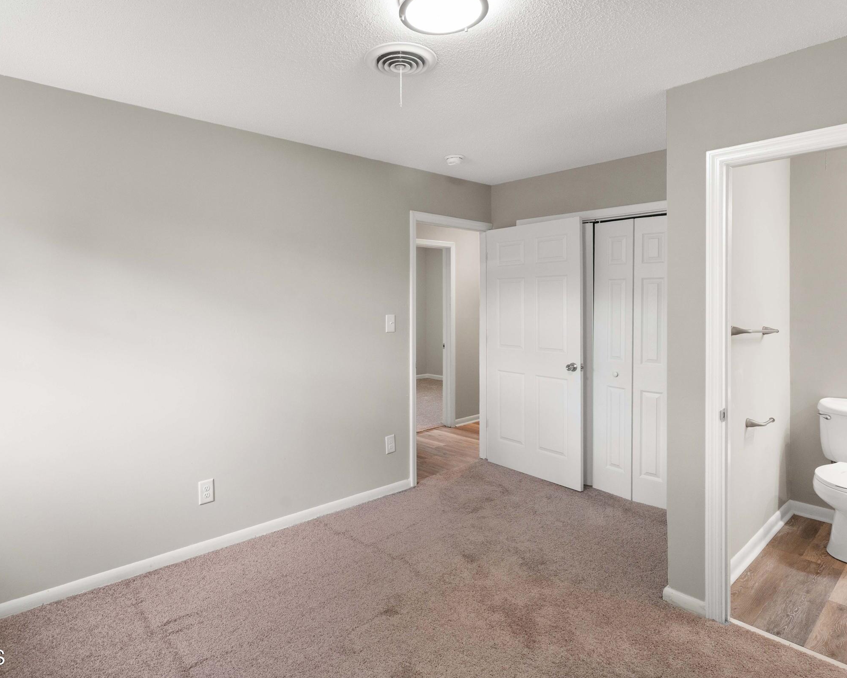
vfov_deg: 68.1
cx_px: 387
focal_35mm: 20
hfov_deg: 80.2
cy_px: 335
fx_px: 501
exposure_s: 1/6
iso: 640
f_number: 8
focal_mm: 17
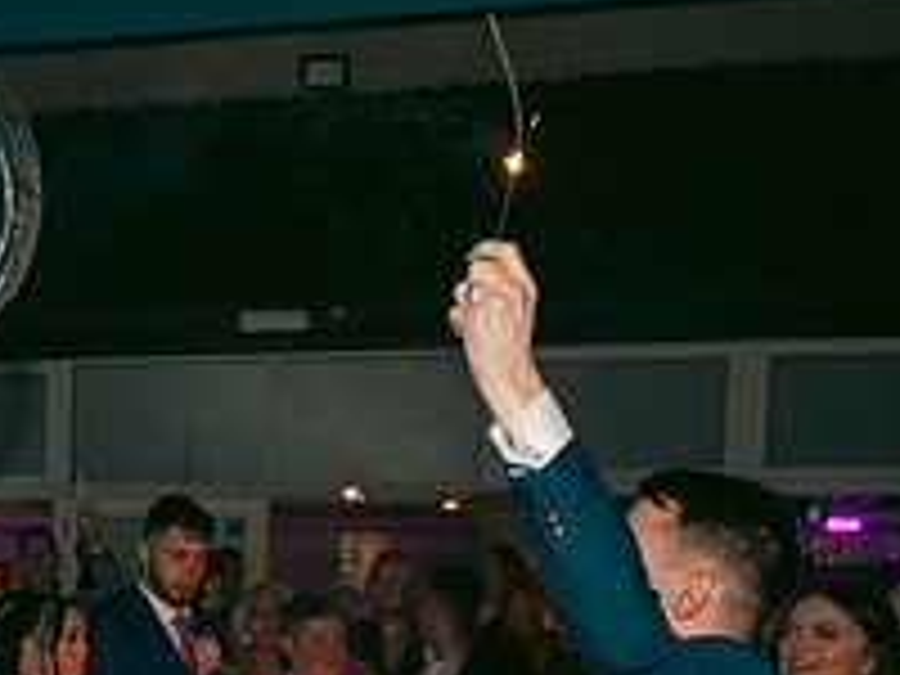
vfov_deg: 20.5
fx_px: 1742
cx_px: -166
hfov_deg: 26.0
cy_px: 812
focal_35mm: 67
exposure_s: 1/160
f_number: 3.5
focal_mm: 24
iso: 800
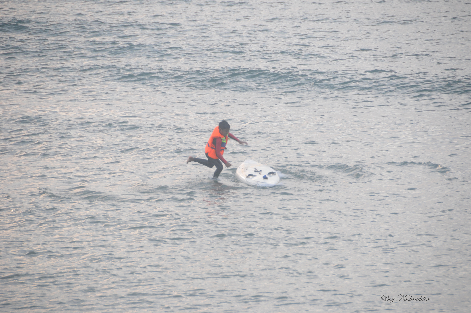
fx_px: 3920
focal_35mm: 300
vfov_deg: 4.6
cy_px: 156
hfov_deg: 6.9
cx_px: 236
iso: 320
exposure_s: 1/200
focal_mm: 200
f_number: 5.6
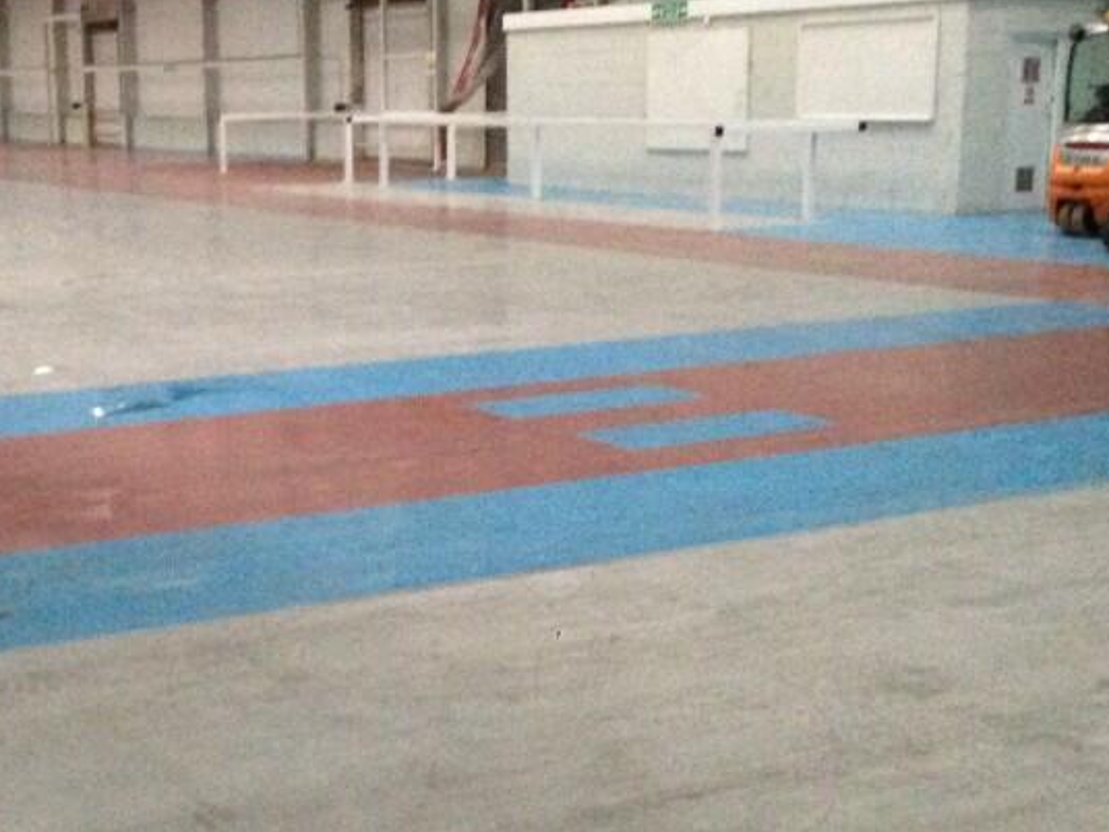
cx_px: 379
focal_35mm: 63
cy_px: 474
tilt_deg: -11.5
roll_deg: +0.8
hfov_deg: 30.5
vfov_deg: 23.3
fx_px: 2018
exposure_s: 1/17
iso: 800
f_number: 2.4
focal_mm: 4.12
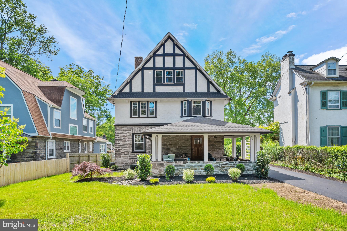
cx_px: 174
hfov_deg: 81.2
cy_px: 116
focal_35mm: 21
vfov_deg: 59.5
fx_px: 202
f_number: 11
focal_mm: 14
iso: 200
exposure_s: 1/400
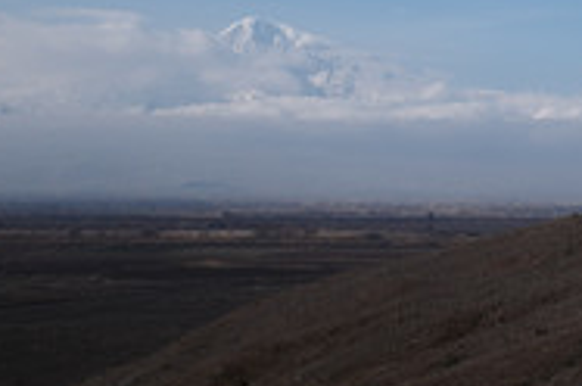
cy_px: -26
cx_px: 585
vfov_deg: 17.6
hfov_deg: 25.7
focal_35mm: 75
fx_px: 1210
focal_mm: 18.3
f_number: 3.5
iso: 100
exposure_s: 1/1600
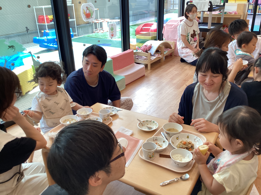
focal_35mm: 31
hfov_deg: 58.4
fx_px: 234
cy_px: 98
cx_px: 130
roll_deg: +2.4
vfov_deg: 45.4
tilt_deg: -24.8
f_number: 2.4
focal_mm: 3.3
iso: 80
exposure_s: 1/100
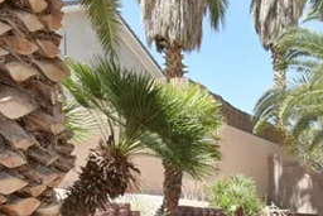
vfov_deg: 20.8
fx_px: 539
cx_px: 262
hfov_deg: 32.4
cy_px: 274
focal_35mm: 60
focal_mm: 10
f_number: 7.1
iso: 400
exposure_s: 1/250
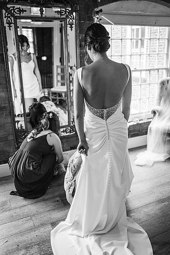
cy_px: 128
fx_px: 248
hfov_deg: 37.8
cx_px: 85
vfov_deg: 54.5
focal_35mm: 35
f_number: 2
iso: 100
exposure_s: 1/400
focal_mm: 35
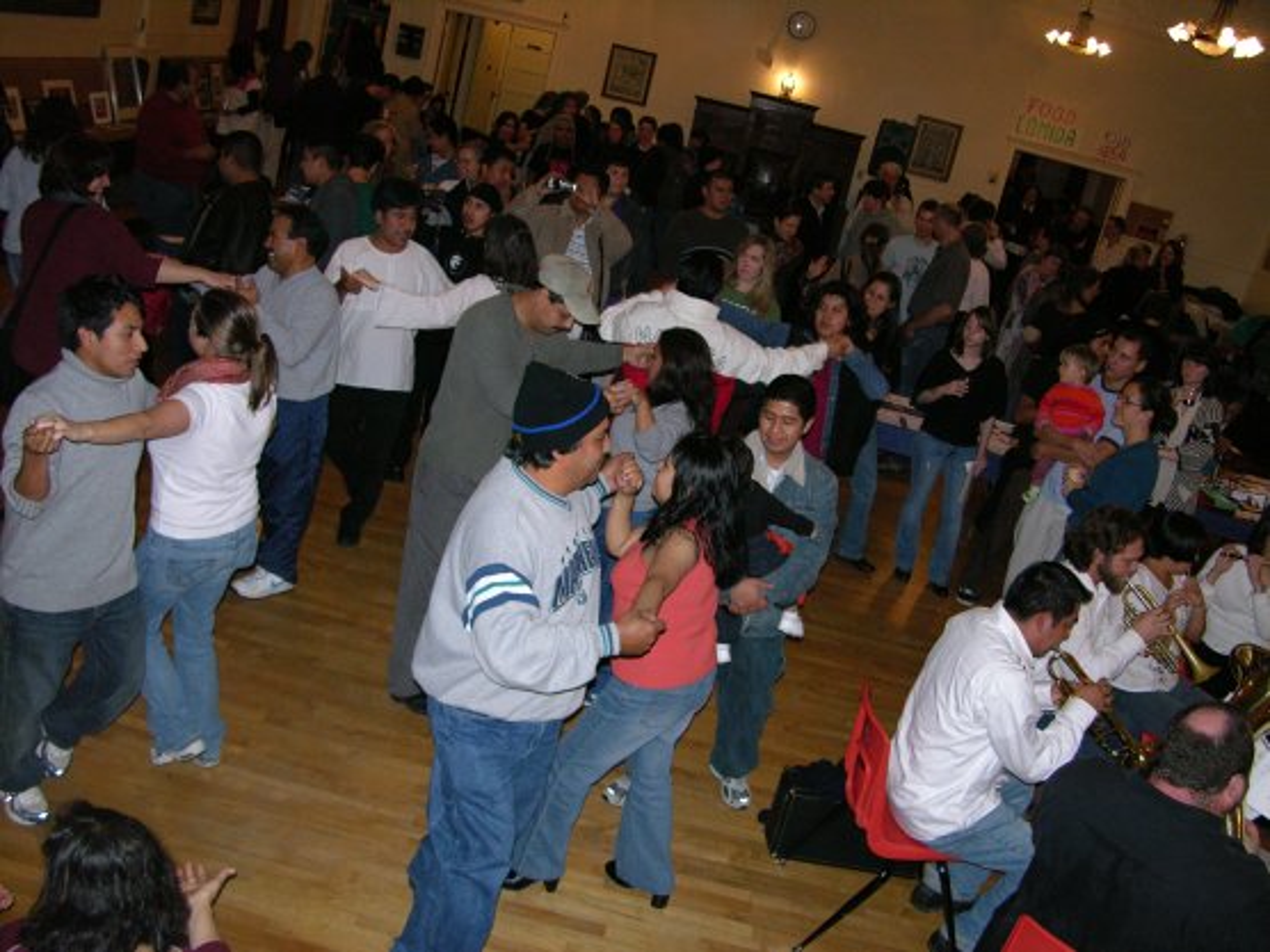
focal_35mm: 35
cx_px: 635
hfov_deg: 52.6
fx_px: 1284
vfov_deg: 40.7
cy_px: 476
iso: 200
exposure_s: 1/60.1
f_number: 2.8
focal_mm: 8.9
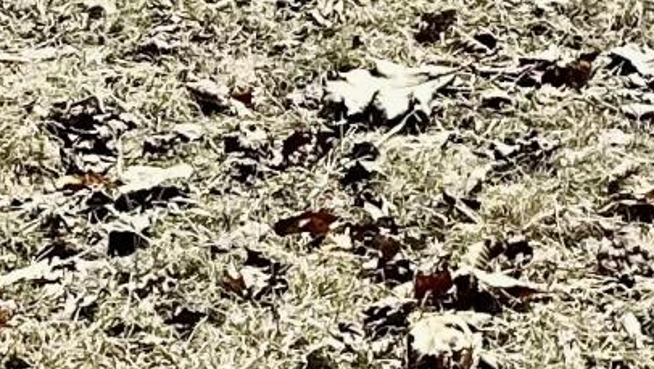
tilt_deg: +6.4
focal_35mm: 193
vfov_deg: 5.1
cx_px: 256
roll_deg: +1.7
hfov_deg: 11.1
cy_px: -1426
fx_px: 3349
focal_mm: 6.86
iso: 80
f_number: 1.78
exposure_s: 1/3861
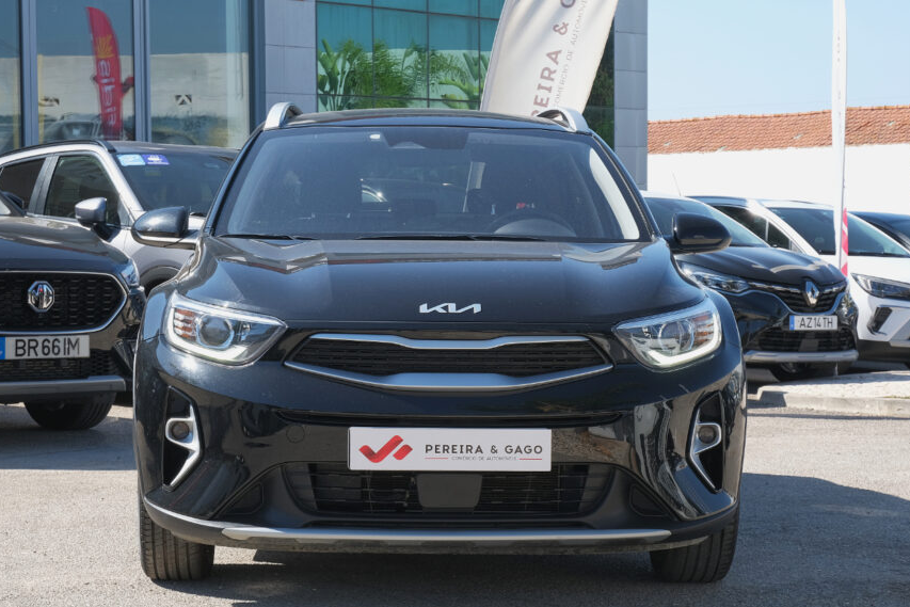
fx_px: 1972
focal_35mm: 78
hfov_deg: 26.0
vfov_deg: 17.5
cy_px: 339
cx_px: 440
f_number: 9
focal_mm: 43.2
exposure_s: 1/125
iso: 160
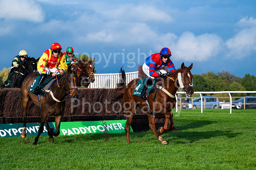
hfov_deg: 16.7
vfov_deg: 11.1
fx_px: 874
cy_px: 85
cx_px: 128
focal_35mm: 123
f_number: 4
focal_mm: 120
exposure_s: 1/3200
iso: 400
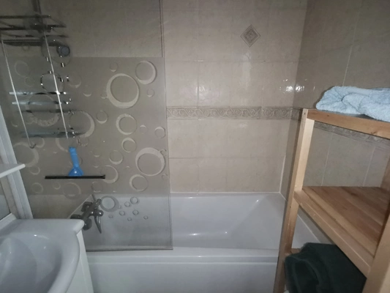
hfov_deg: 91.0
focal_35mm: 17
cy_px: 146
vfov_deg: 74.8
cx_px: 195
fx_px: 192
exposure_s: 1/16.7
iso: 3200
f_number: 2.2
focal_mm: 2.26
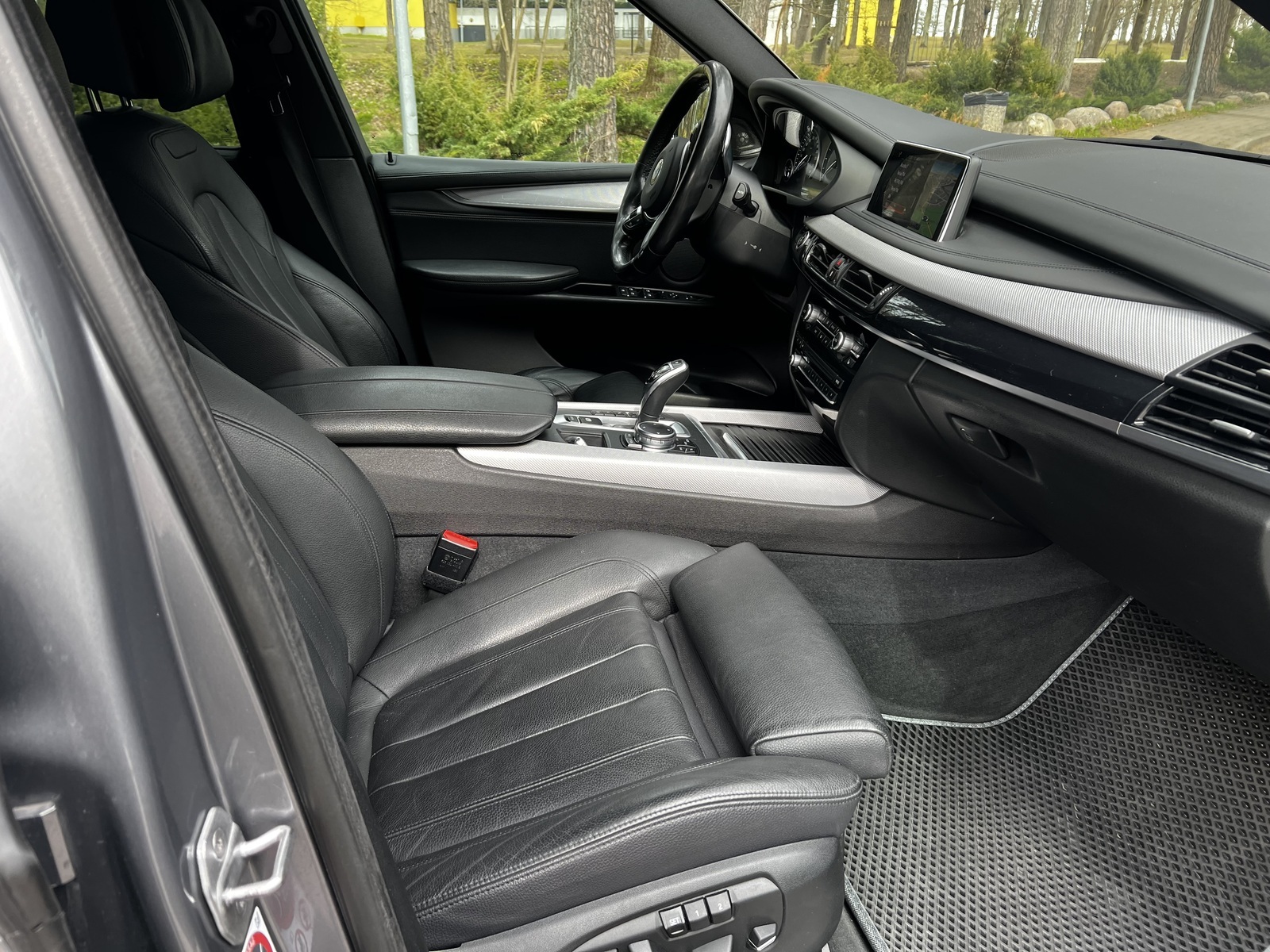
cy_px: 476
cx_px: 635
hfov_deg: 67.3
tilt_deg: -22.8
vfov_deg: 53.1
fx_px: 954
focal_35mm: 26
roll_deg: -0.4
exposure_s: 1/121
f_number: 1.5
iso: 50
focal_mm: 5.7
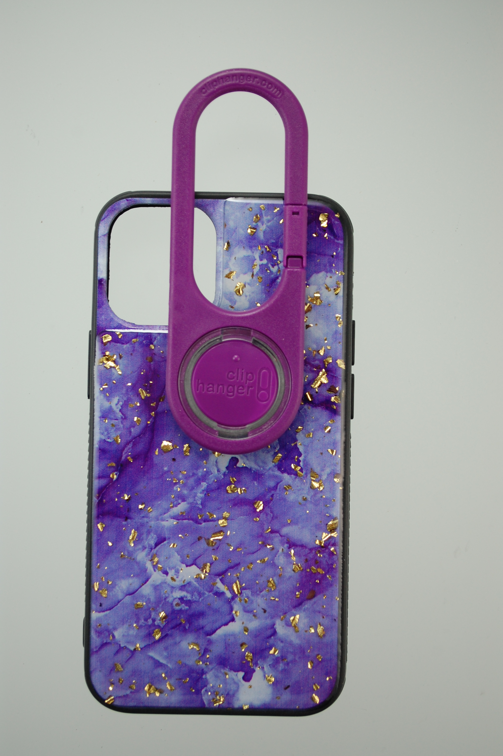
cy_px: 378
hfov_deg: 23.7
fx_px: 1197
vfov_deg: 35.1
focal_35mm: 57
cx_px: 252
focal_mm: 38
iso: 400
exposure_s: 1/50
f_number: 5.3
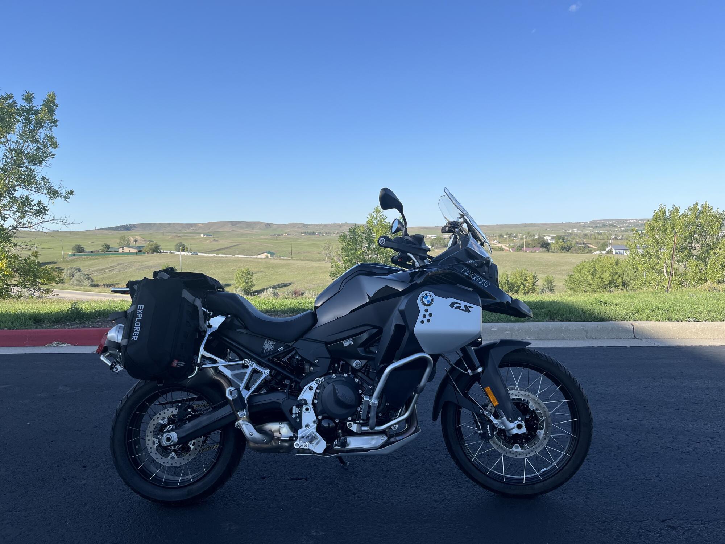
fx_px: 545
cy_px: 272
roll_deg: +1.8
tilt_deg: -6.0
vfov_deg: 53.1
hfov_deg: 67.3
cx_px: 362
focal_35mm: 26
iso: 50
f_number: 1.6
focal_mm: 5.1
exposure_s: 1/2410
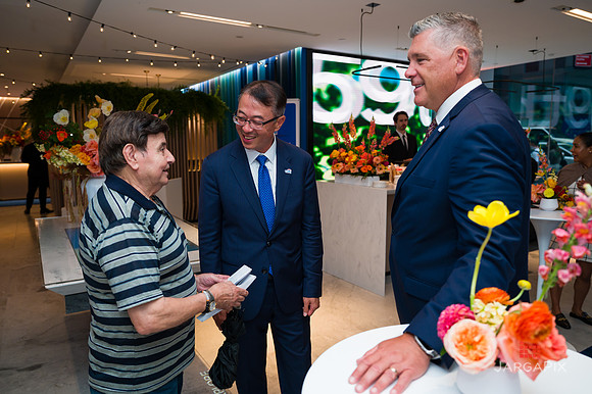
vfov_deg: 49.6
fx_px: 427
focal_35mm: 26
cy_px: 197
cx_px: 296
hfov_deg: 69.5
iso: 400
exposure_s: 1/160
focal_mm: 25.5
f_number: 3.2
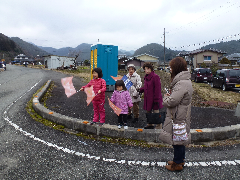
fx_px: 166
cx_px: 120
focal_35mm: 24
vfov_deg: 56.8
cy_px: 90
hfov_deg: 71.6
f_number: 4
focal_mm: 4.3
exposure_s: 1/250
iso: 100
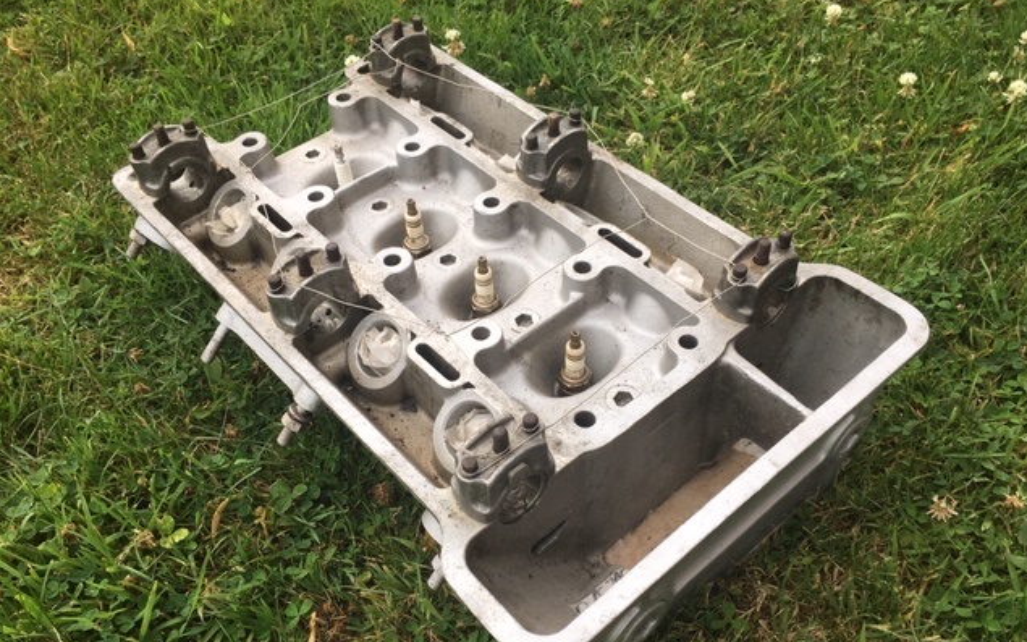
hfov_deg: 61.2
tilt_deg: -46.6
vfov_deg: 40.4
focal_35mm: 31
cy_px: 383
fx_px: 868
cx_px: 516
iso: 32
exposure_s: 1/100
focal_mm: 4.15
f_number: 2.2
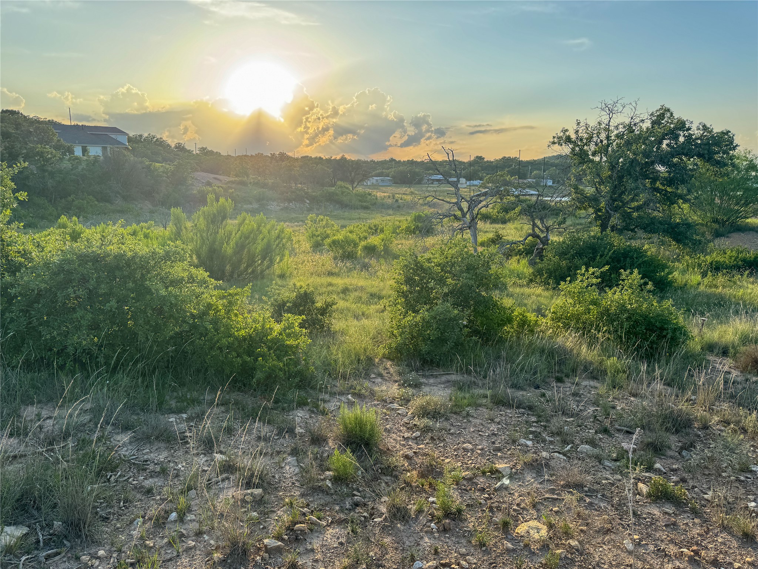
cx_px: 379
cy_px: 284
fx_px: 526
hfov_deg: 71.6
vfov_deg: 56.8
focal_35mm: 24
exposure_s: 1/966
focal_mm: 6.76
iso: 80
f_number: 1.78
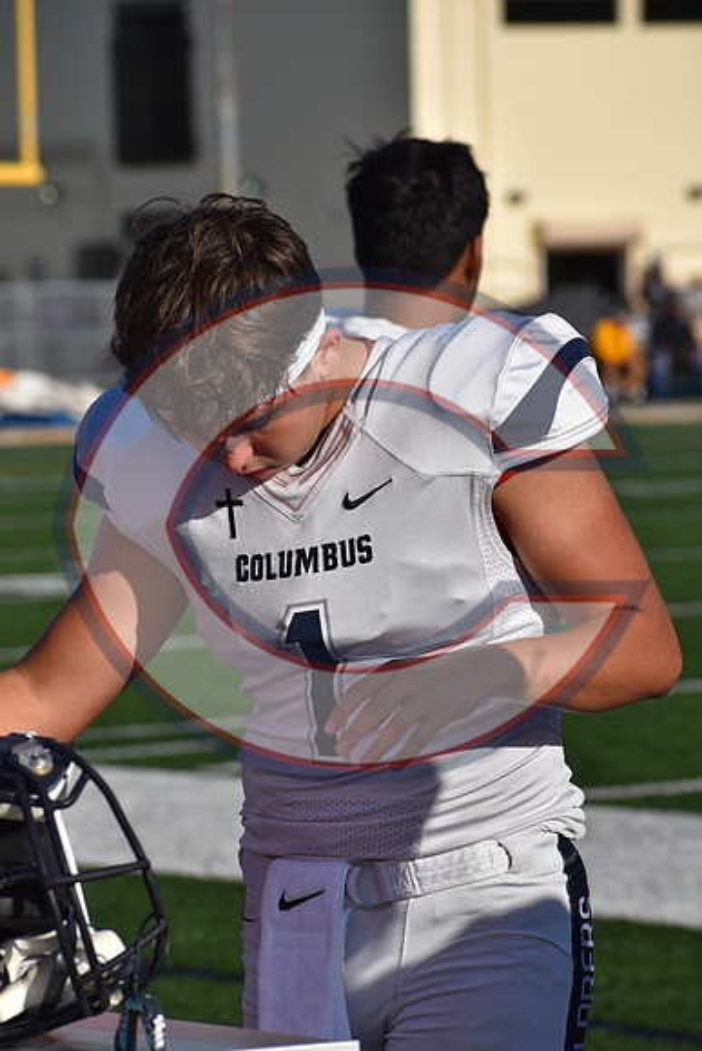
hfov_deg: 6.1
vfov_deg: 9.1
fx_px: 6577
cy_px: 526
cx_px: 351
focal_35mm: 225
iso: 280
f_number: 8
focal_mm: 150
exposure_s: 1/2000
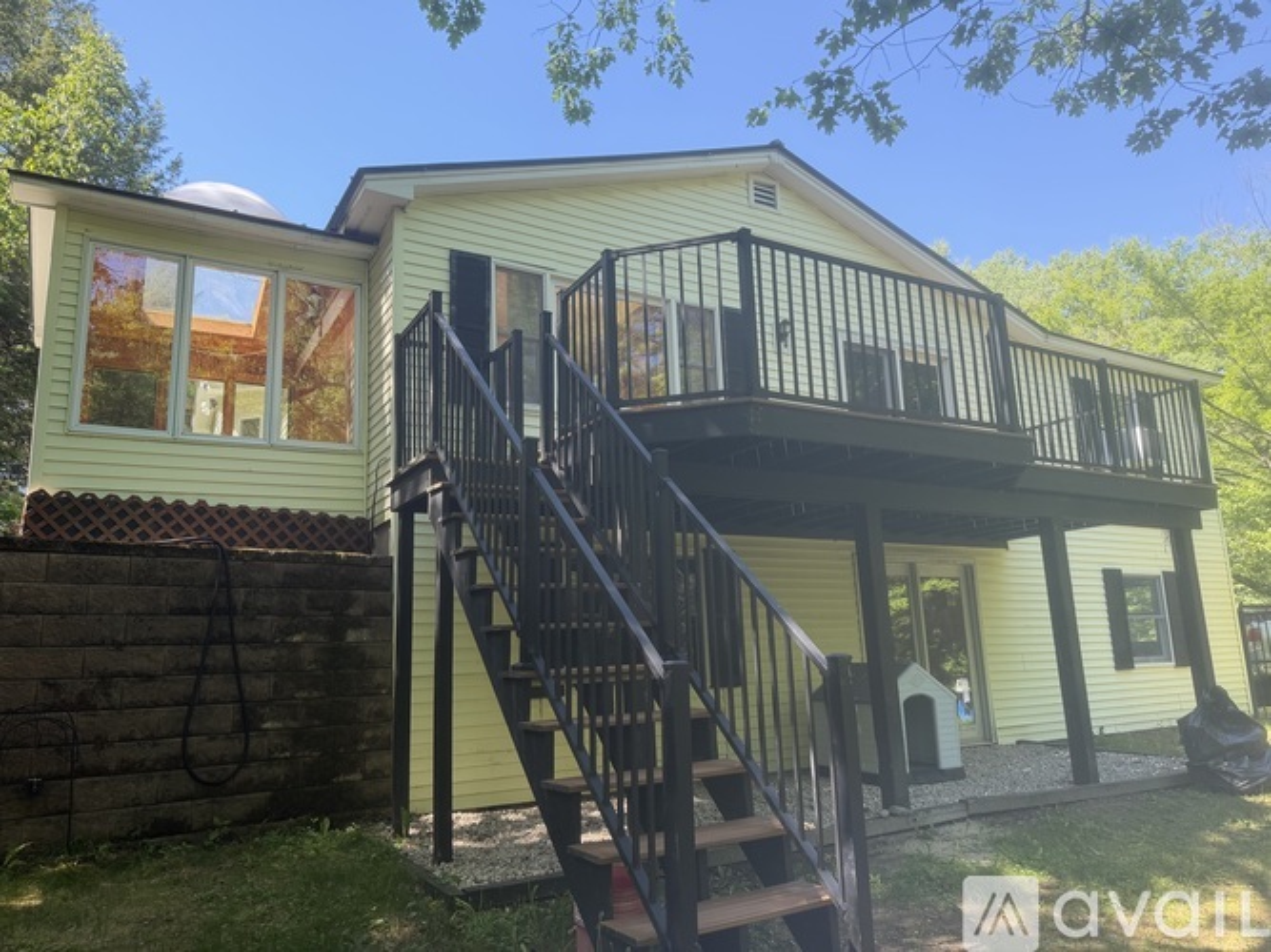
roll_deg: +2.0
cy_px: 476
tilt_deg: +11.0
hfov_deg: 71.6
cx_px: 636
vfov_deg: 56.8
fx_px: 881
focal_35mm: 24
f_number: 1.78
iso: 100
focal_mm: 6.76
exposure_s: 1/571
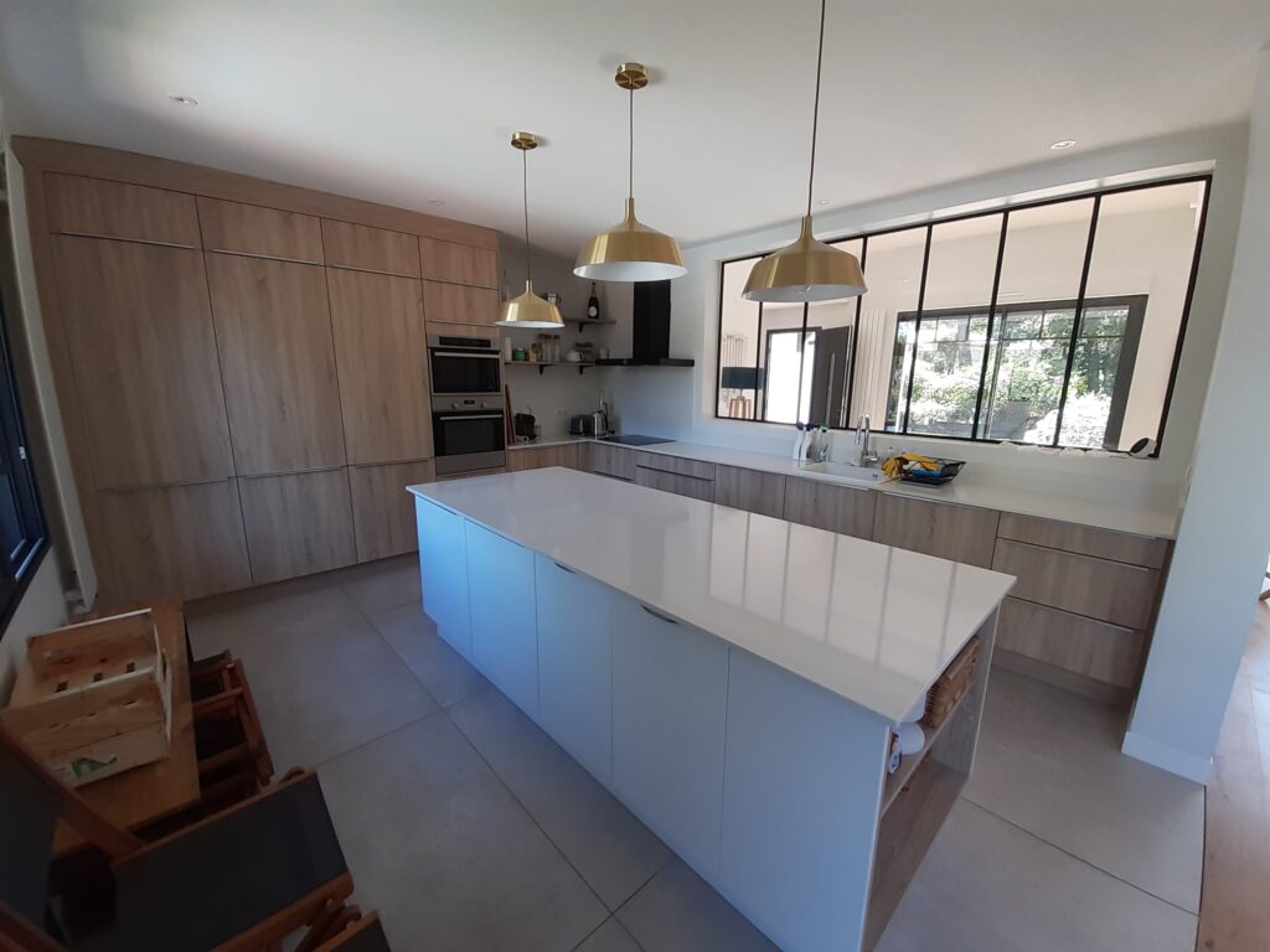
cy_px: 476
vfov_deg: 89.9
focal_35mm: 13
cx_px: 635
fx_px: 477
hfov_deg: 106.2
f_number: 2.2
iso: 40
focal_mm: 1.13
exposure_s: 1/50
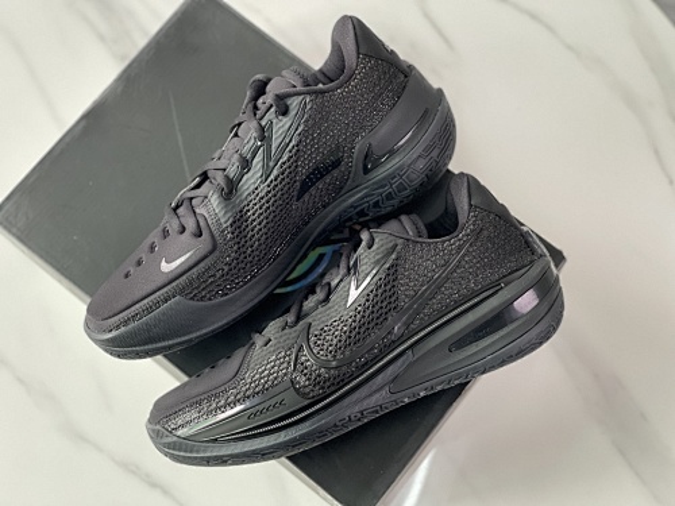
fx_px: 1248
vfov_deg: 22.9
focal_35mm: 64
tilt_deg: -74.9
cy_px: 253
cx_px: 338
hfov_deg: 30.3
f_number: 2.2
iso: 250
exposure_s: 1/95
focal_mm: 7.5
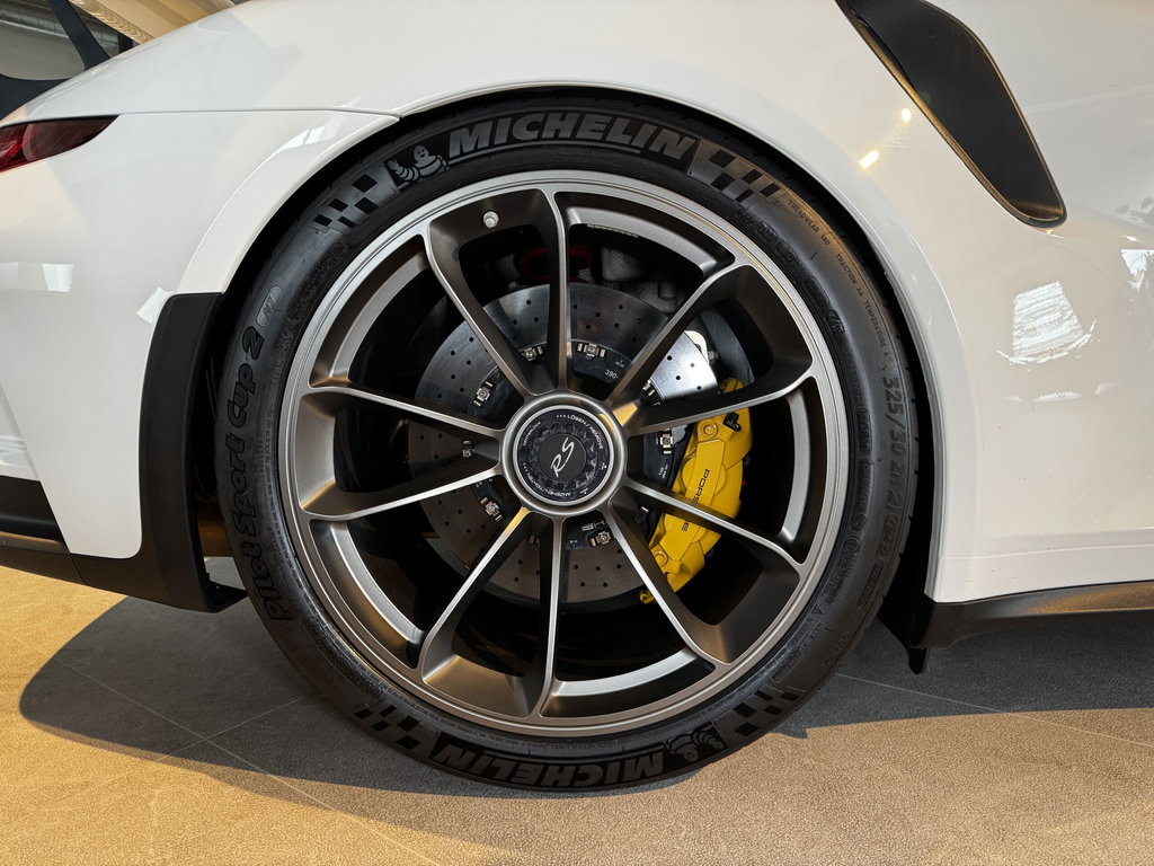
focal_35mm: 24
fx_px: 800
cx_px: 577
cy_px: 433
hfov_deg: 71.6
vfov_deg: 56.8
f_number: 1.78
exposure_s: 1/100
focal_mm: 6.76
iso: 200
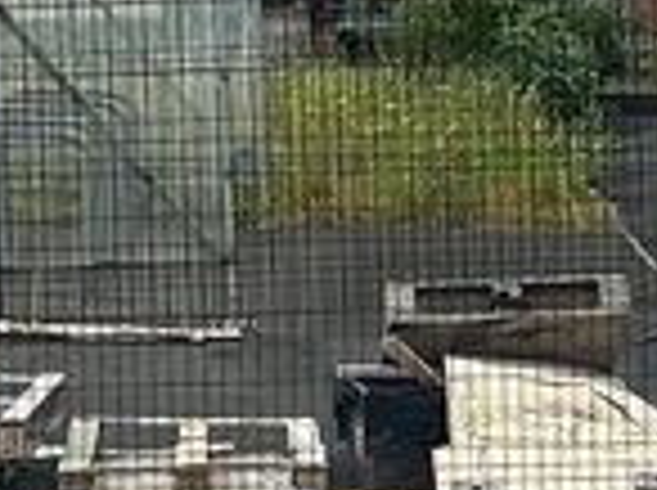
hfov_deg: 10.0
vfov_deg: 7.4
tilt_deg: +0.3
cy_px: -88
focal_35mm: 198
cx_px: 135
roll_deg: +3.0
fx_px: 3752
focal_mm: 5.7
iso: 50
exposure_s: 1/2457
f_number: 1.5
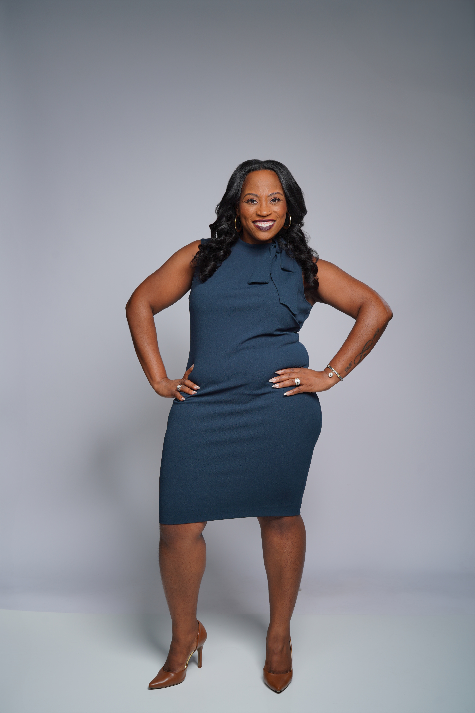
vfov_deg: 39.6
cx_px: 238
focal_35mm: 50
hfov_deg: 27.0
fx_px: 989
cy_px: 356
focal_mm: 50
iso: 125
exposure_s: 1/160
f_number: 6.3
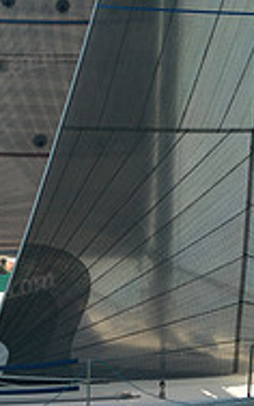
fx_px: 2838
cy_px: 169
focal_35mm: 256
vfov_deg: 8.2
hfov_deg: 5.1
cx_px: 168
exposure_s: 1/640
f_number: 6.3
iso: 200
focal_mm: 82
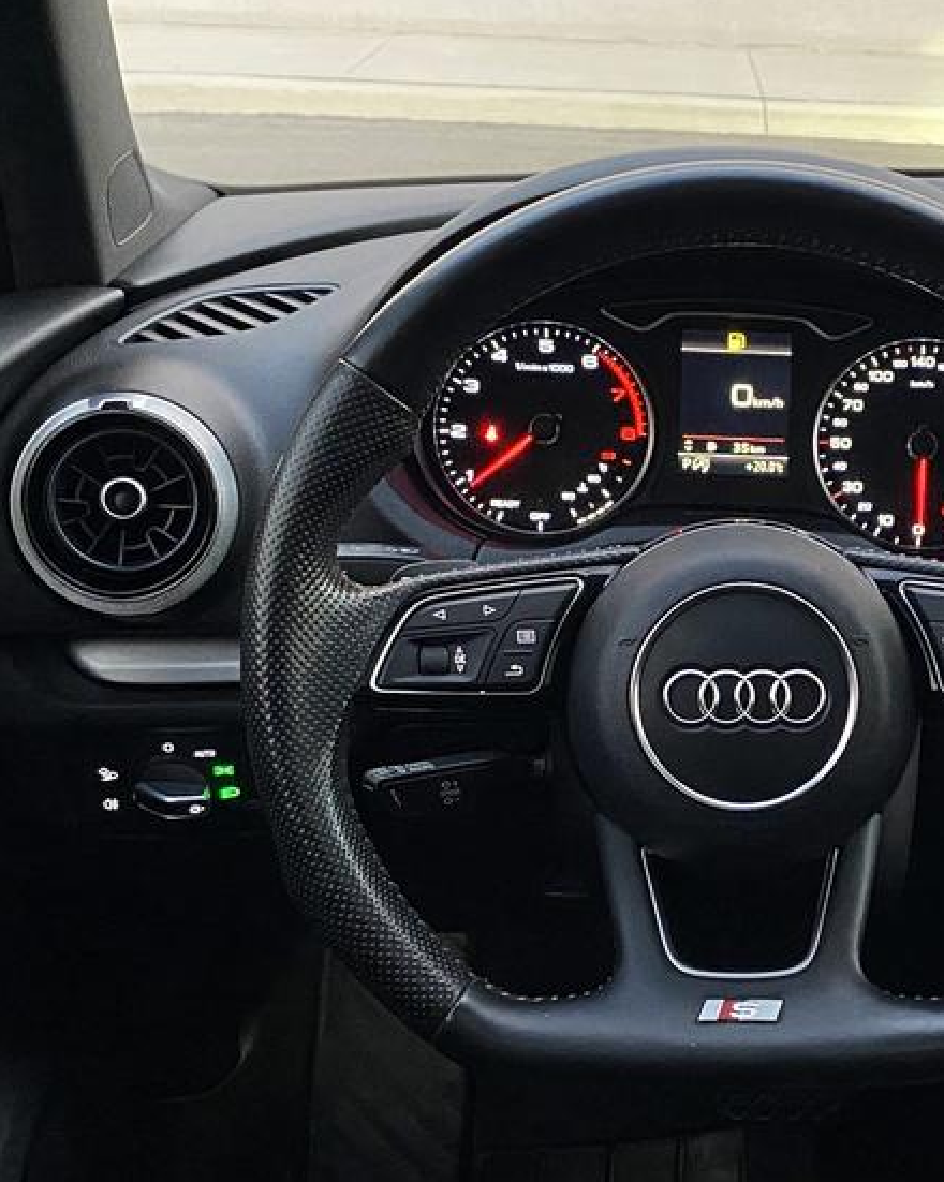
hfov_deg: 25.2
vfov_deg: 31.9
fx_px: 2063
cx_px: 785
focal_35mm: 59
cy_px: 708
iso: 640
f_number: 1.8
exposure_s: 1/30
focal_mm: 4.25
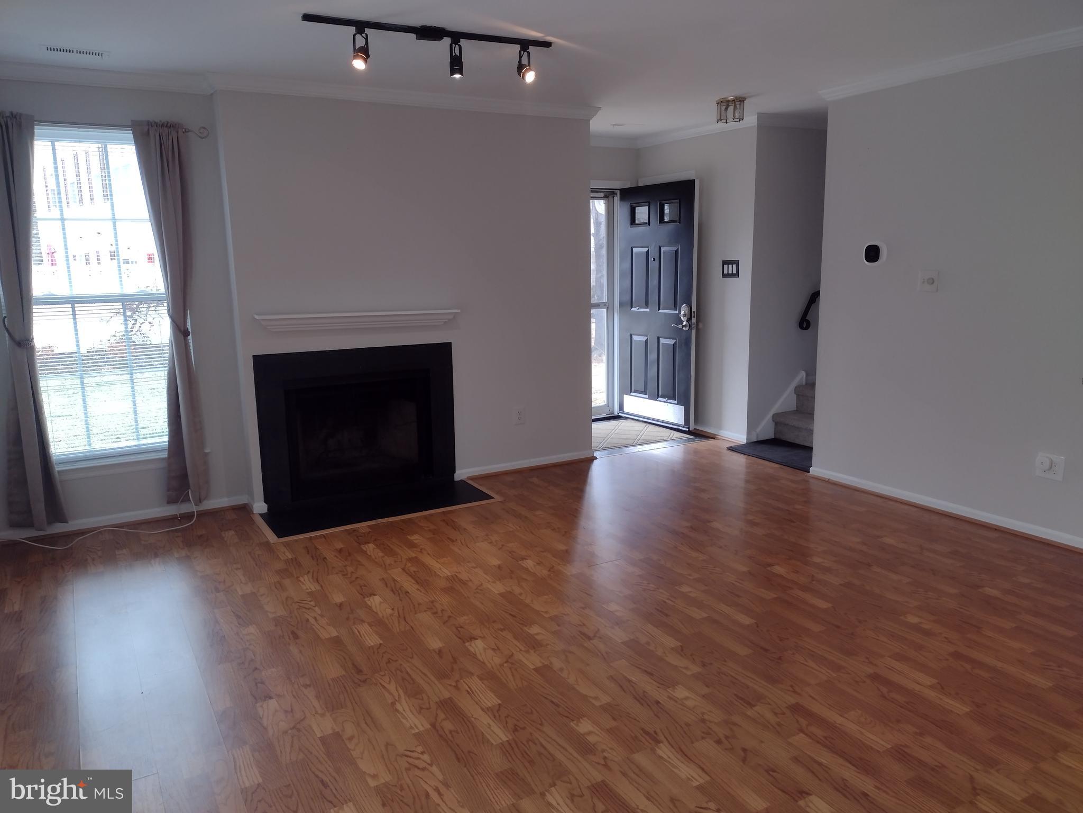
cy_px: 406
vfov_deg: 51.4
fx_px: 845
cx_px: 542
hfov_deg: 65.3
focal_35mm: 27
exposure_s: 1/120
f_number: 1.7
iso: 141
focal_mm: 4.71
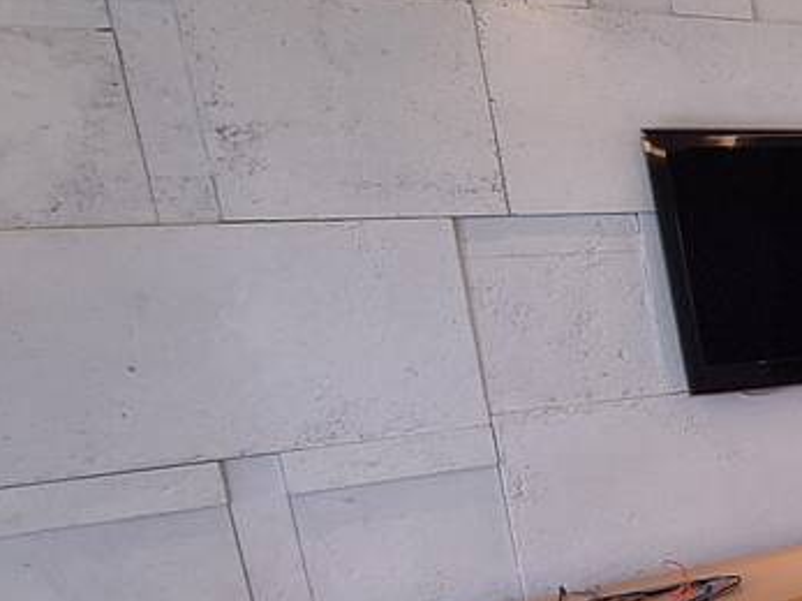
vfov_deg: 26.6
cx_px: 1546
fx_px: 1251
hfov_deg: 20.3
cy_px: 462
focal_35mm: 54
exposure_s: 1/60
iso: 64
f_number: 2.2
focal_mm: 1.74
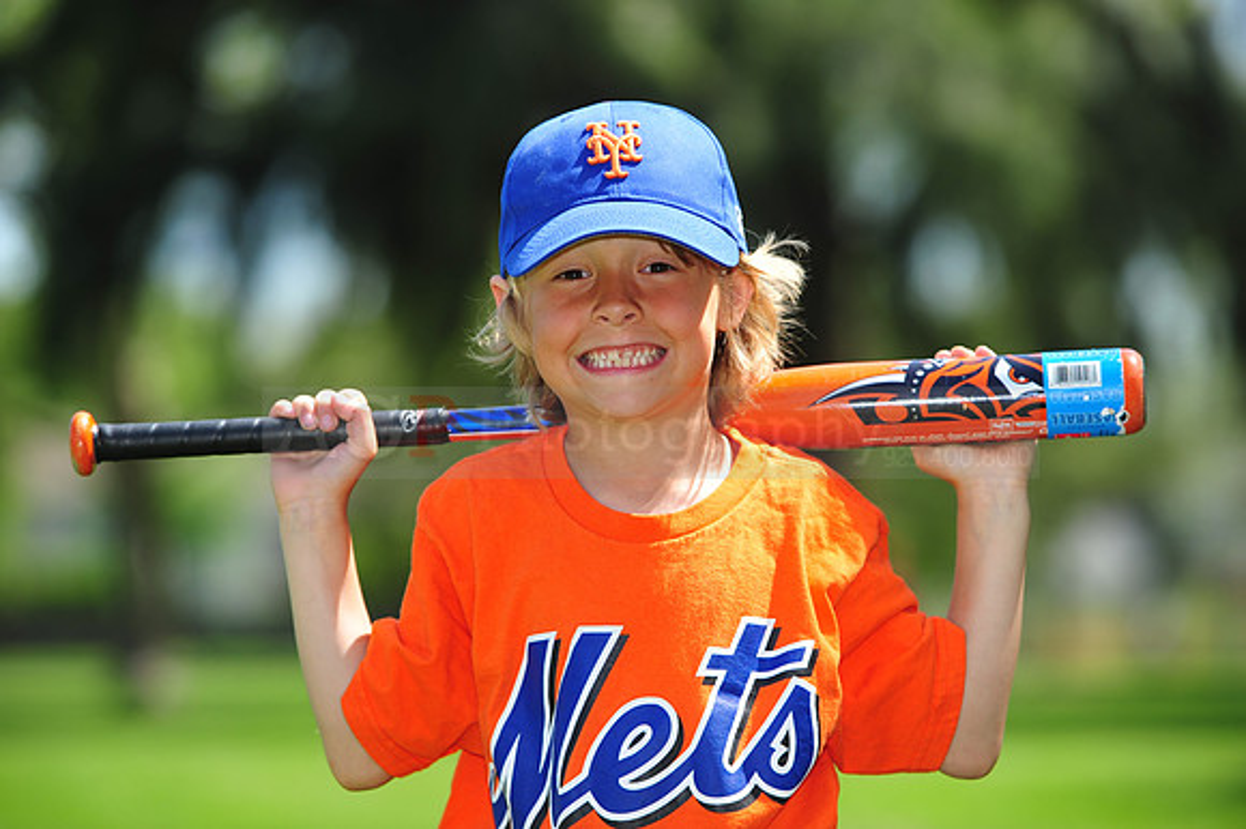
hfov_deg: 10.3
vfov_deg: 6.9
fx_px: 6918
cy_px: 414
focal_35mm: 200
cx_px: 623
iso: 200
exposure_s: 1/640
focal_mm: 200
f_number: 4.5
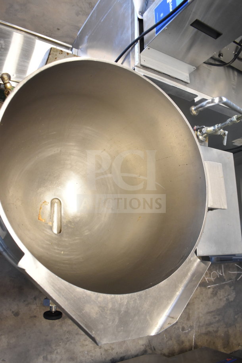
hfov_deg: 47.9
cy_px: 182
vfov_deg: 67.4
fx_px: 272
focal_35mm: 27
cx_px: 121
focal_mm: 18
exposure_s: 1/30
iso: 1100
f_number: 3.5
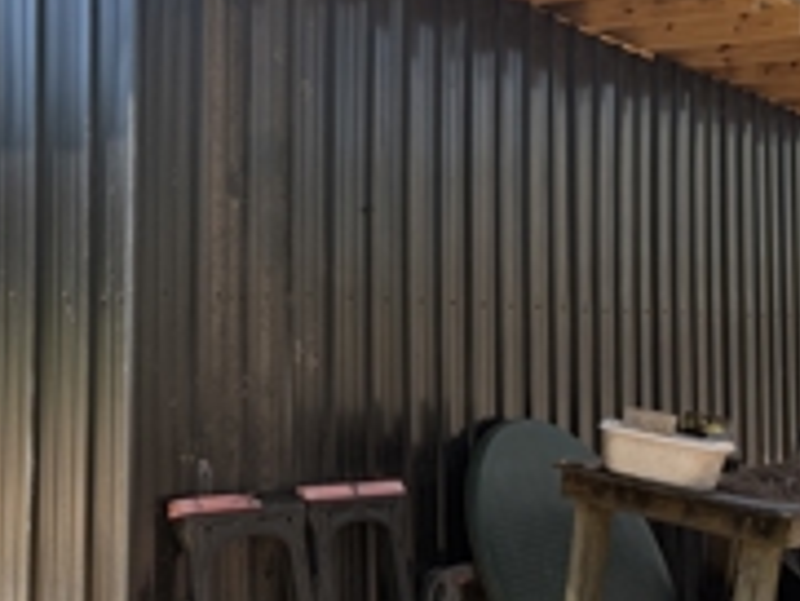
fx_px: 1226
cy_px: 256
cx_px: 186
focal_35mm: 53
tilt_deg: +4.9
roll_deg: +2.3
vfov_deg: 27.5
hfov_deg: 35.2
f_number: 1.78
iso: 100
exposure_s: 1/1689
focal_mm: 6.76
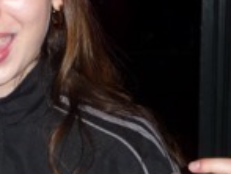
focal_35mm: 114
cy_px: 121
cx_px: 36
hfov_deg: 17.0
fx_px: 763
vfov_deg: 13.0
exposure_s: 1/30
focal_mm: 4.7
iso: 100
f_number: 3.3
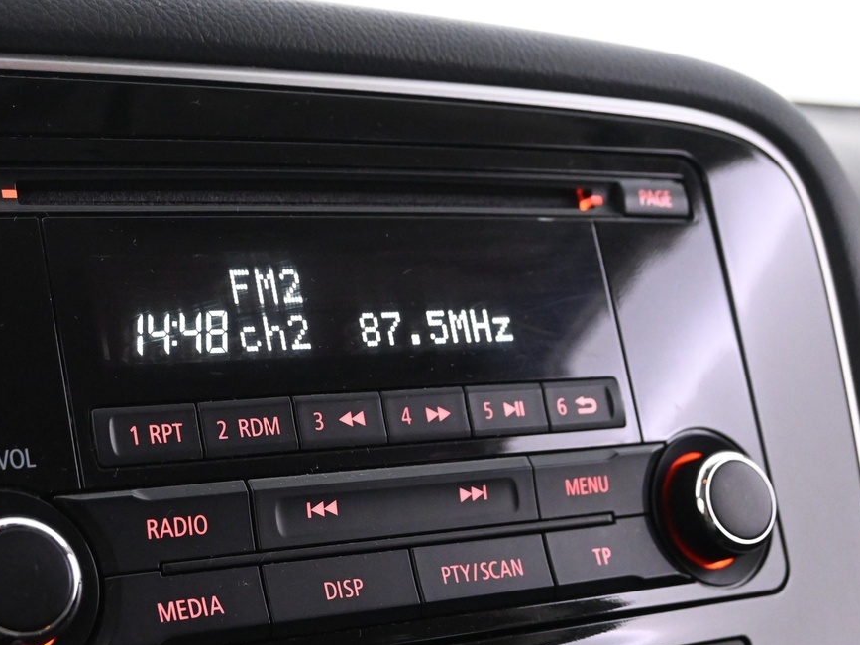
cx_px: 297
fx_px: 1538
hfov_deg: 31.0
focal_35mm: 62
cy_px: 486
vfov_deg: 23.4
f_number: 4.2
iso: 3200
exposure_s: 1/25
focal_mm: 23
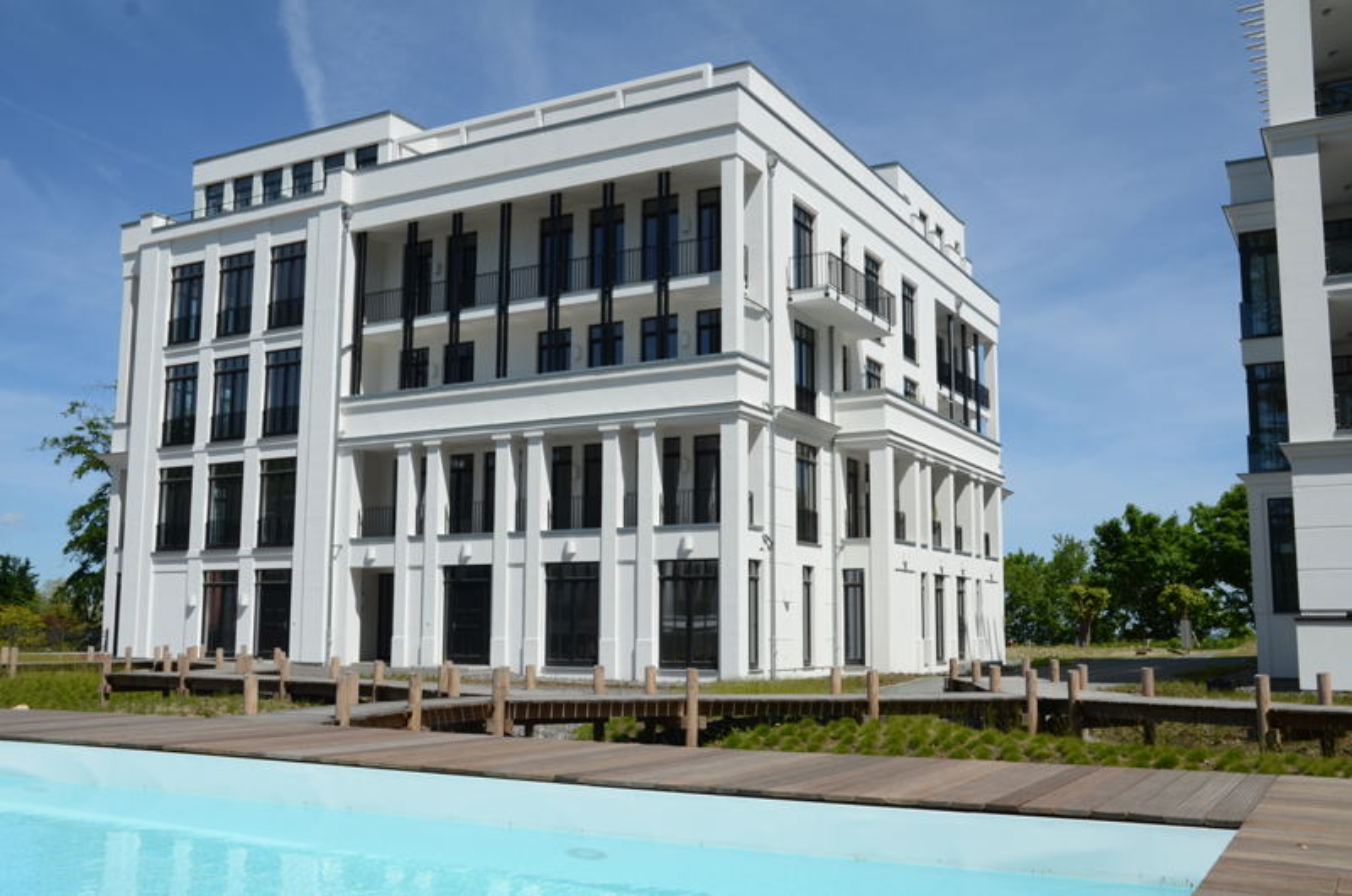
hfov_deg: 53.2
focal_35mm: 36
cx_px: 676
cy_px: 448
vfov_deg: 36.7
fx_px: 1349
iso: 100
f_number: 9
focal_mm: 24
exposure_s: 1/320
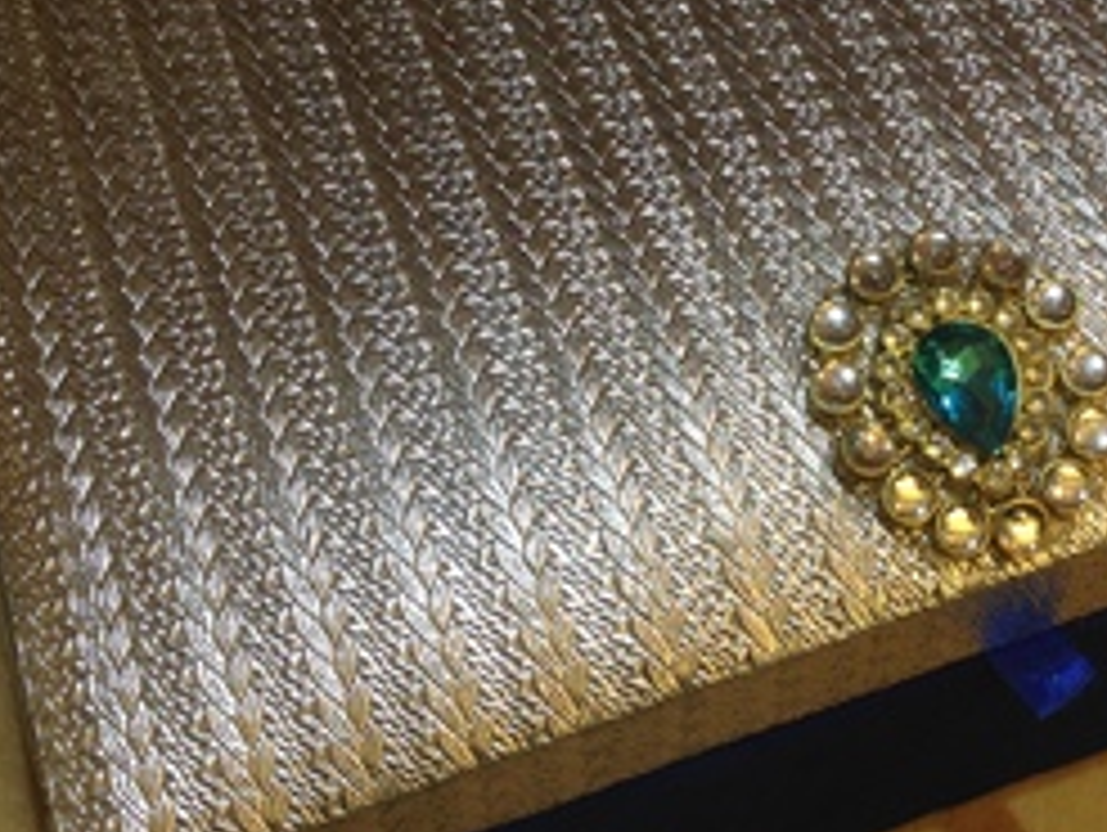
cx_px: 796
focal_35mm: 67
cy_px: 308
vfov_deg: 21.9
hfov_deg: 28.6
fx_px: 2145
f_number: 2.4
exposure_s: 1/30
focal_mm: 4.12
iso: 50
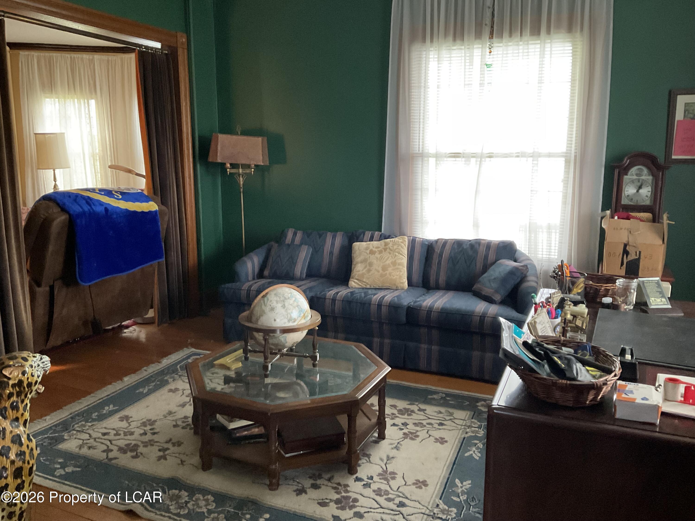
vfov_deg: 48.2
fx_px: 582
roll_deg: +0.2
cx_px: 348
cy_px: 260
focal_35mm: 29
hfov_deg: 61.7
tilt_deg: -11.1
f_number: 1.8
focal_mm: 3
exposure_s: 1/30
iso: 320
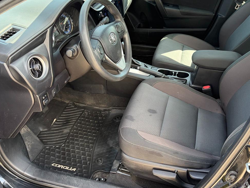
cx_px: 140
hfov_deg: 53.8
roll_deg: +0.9
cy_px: 78
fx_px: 246
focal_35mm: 34
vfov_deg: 41.6
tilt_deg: -34.9
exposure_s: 1/183
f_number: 1.6
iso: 125
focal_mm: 5.96
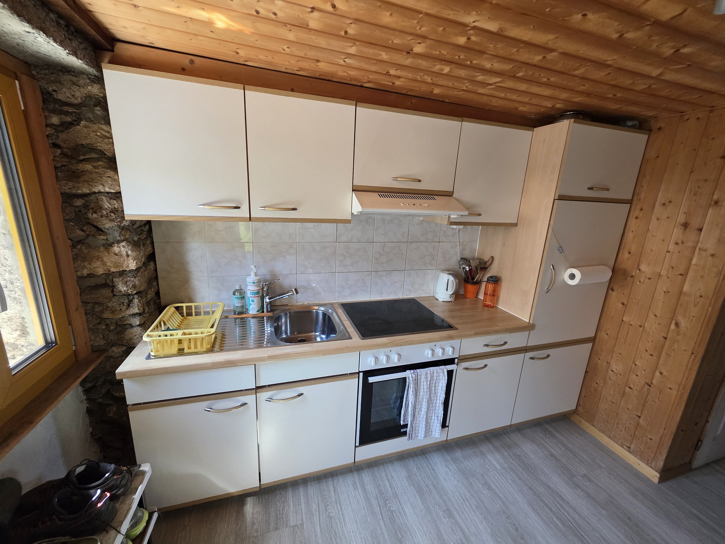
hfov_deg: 106.2
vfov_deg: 89.9
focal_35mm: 13
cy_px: 272
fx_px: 272
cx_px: 362
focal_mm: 2.2
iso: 200
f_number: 1.9
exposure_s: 1/100
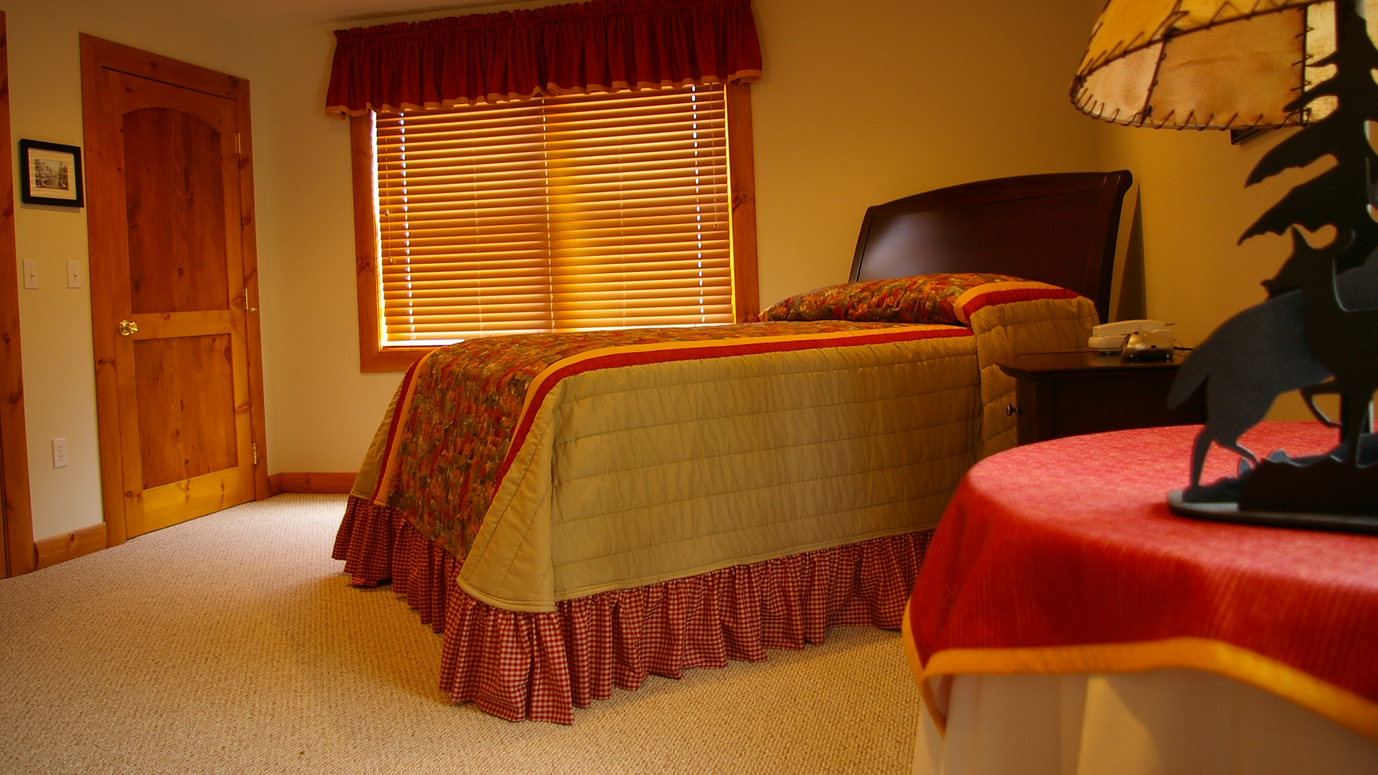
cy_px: 323
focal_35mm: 29
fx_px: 1060
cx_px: 695
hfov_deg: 66.1
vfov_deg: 40.1
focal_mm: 18
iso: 400
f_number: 3.5
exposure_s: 1/30
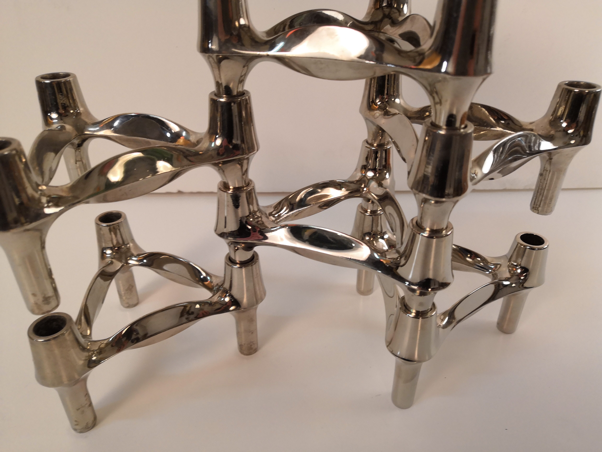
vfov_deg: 51.4
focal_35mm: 27
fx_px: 470
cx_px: 301
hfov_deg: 65.3
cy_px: 226
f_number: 1.8
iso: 160
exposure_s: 1/50
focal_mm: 3.95
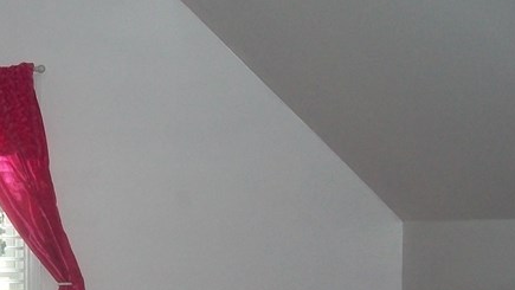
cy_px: 303
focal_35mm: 82
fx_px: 1120
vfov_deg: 14.5
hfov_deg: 24.3
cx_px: -39
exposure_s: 1/60
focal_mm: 5.7
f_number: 2.9
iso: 160
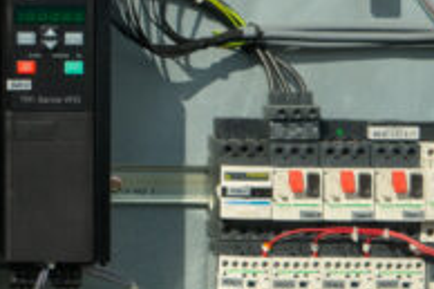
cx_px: -291
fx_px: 2734
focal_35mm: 227
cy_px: -136
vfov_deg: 6.0
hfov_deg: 8.8
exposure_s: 1/250
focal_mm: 43
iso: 250
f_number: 11
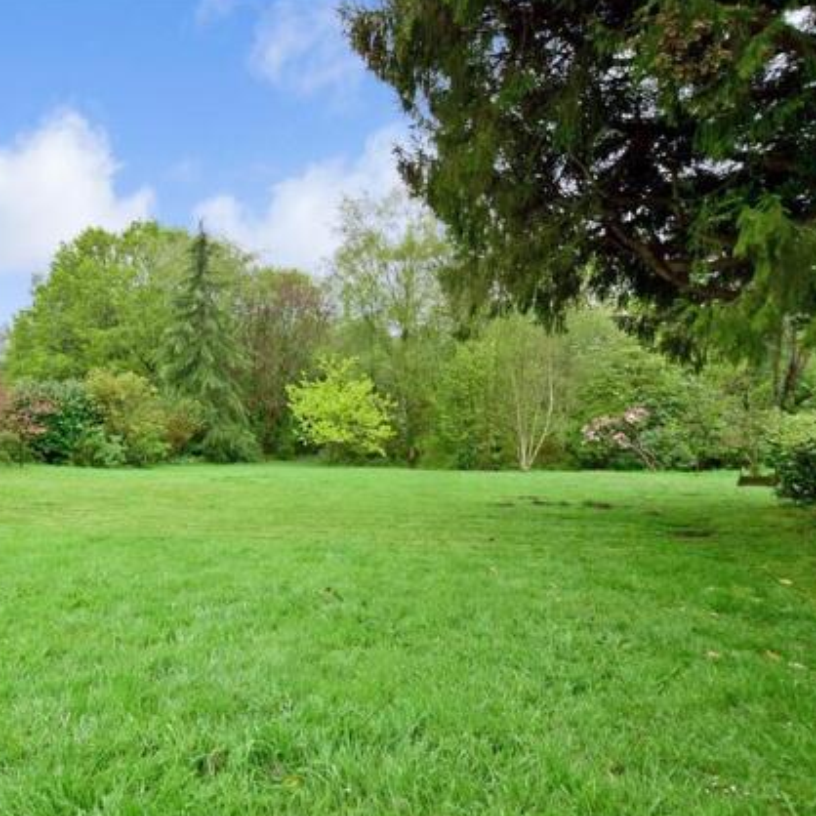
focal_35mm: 20
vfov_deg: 74.8
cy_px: 421
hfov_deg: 72.4
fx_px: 533
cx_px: 265
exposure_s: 1/25
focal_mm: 10
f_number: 11
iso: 200
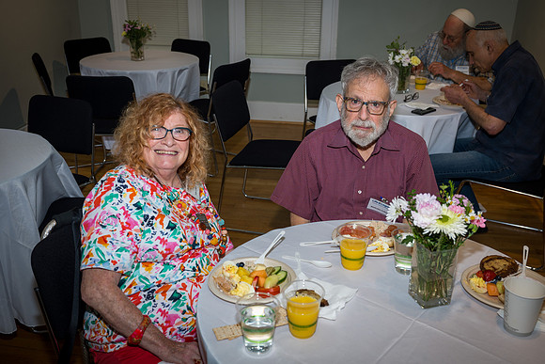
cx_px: 272
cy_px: 182
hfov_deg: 54.4
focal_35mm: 35
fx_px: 530
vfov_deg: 37.9
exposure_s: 1/60
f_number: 4.8
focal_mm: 35
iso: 125
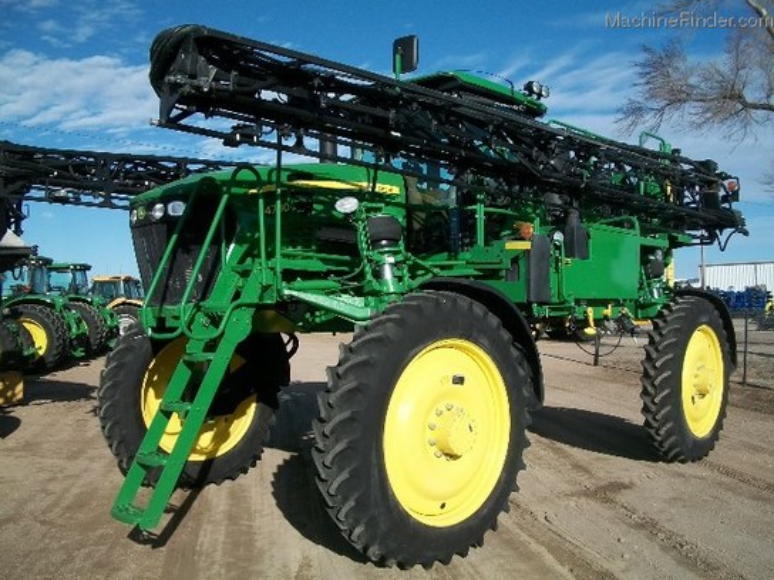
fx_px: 716
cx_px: 387
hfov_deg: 56.8
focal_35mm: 32
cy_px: 290
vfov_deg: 44.2
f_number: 5.5
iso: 80
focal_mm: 5.7
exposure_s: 1/500
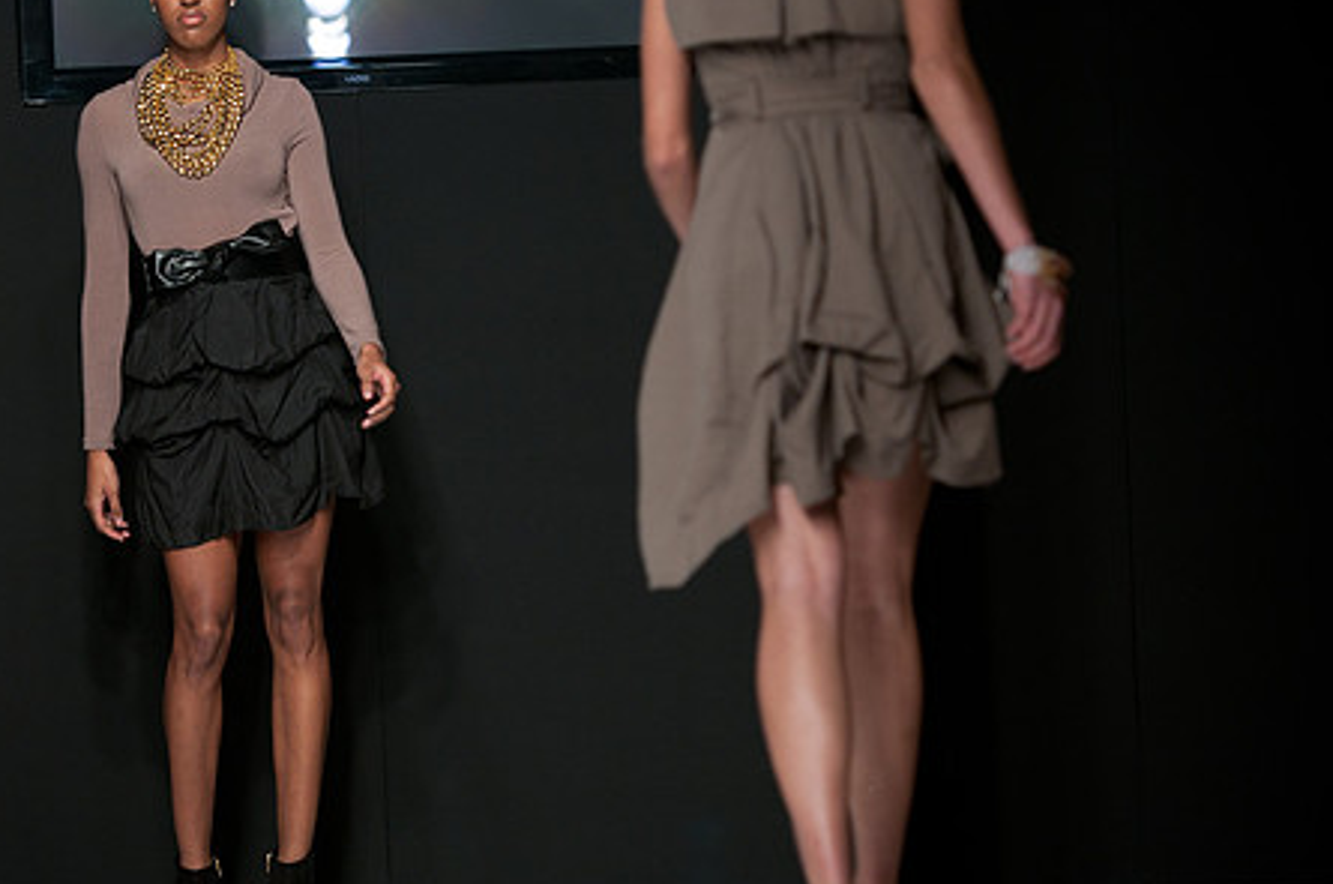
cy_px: 415
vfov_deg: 6.0
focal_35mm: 227
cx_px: 515
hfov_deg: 9.1
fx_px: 8390
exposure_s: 1/200
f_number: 2.8
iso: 200
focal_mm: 116
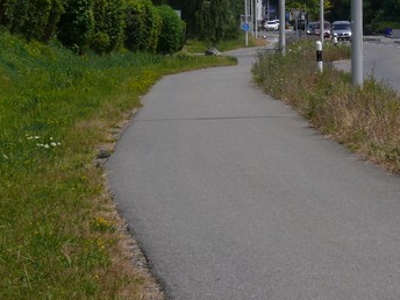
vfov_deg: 6.5
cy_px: -63
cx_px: 389
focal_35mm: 228
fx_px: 2635
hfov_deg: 8.6
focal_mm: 19.5
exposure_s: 1/500
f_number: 7.1
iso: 100
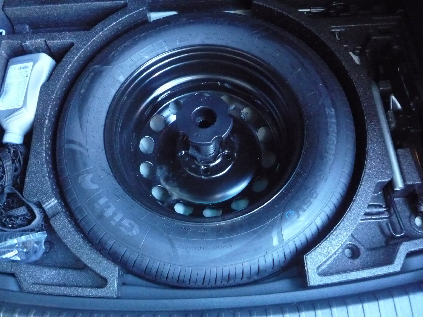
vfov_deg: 46.8
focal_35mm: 30
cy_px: 158
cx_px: 212
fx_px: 367
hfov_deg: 60.0
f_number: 3.3
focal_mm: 5.2
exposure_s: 1/13
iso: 800
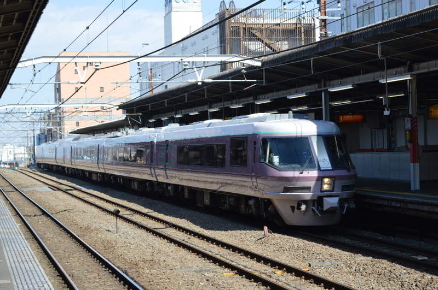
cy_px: 145
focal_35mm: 82
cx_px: 219
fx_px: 1002
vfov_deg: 16.5
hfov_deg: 24.7
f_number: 6.3
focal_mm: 55
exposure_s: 1/160
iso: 100
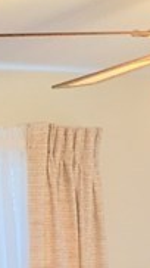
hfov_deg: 6.8
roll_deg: +1.6
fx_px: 1262
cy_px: 434
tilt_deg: -6.3
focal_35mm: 178
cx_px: 3
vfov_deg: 11.5
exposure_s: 1/30
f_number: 2.2
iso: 125
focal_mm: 4.15
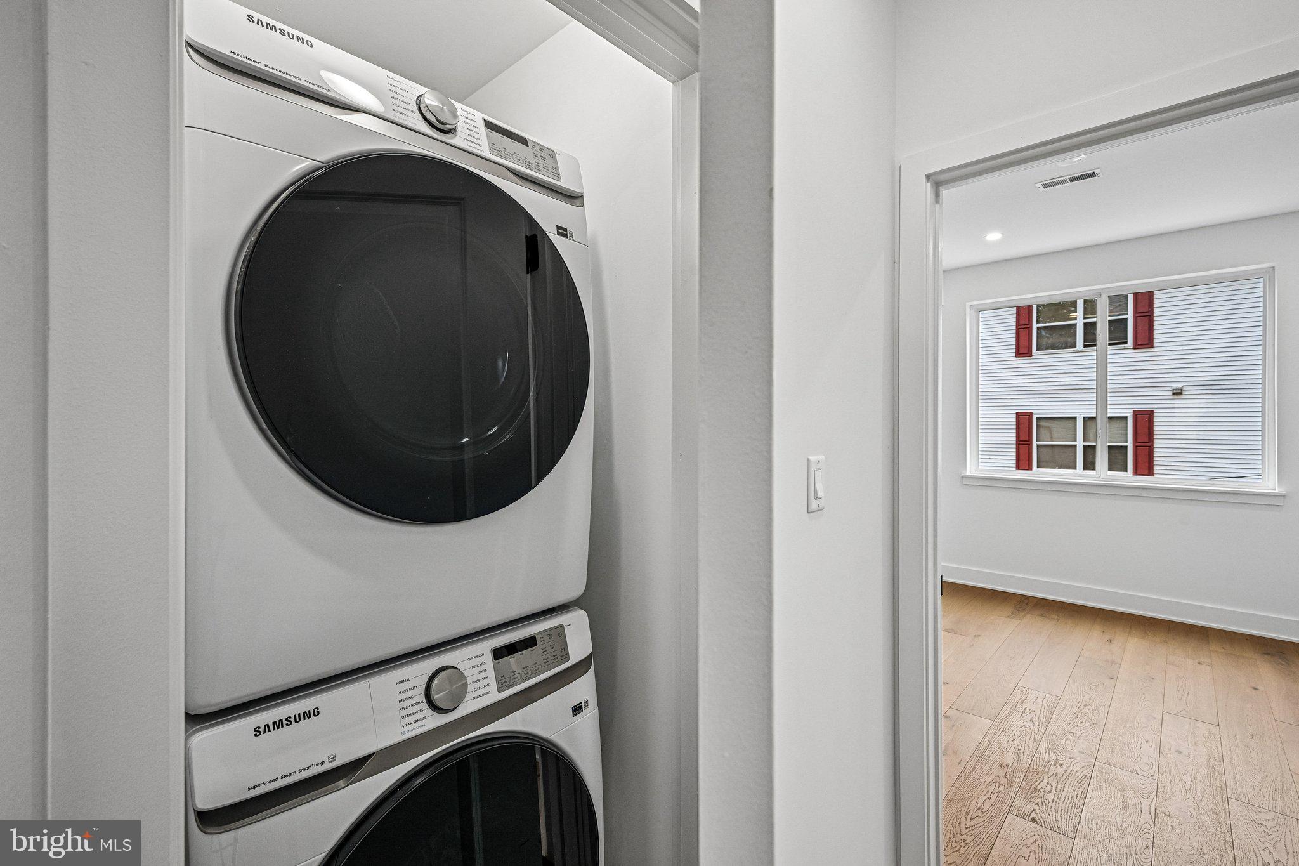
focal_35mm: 16
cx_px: 650
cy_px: 433
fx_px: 577
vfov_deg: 73.7
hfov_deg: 96.7
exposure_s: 1/60
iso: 800
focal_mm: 16
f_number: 8
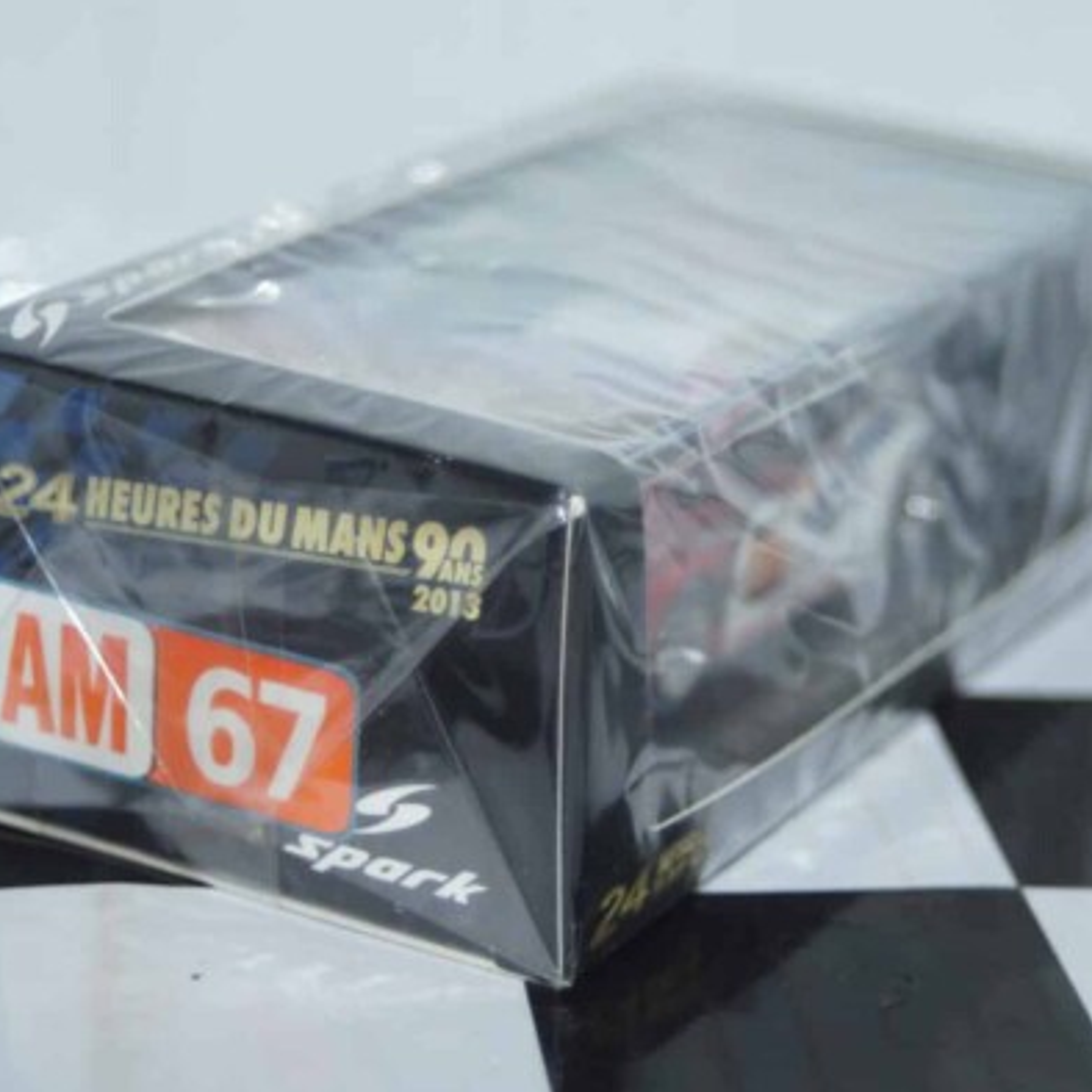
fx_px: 3806
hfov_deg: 16.3
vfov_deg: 16.3
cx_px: 601
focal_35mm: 107
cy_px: 543
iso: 250
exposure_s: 1/125
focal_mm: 55
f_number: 5
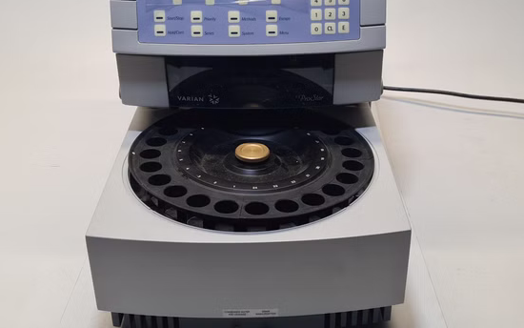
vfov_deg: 39.3
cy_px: 129
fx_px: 457
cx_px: 243
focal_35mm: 32
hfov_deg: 59.6
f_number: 1.8
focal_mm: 5.4
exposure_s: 1/50
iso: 64
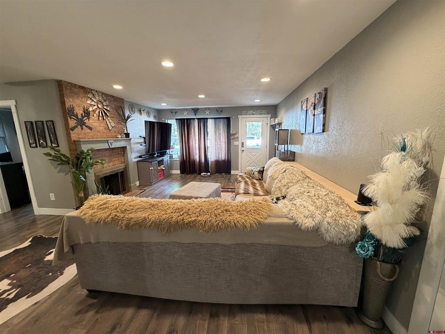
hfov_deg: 102.1
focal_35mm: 14
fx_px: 180
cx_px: 222
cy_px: 167
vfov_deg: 85.7
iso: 320
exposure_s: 1/60
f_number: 2.2
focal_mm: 2.22
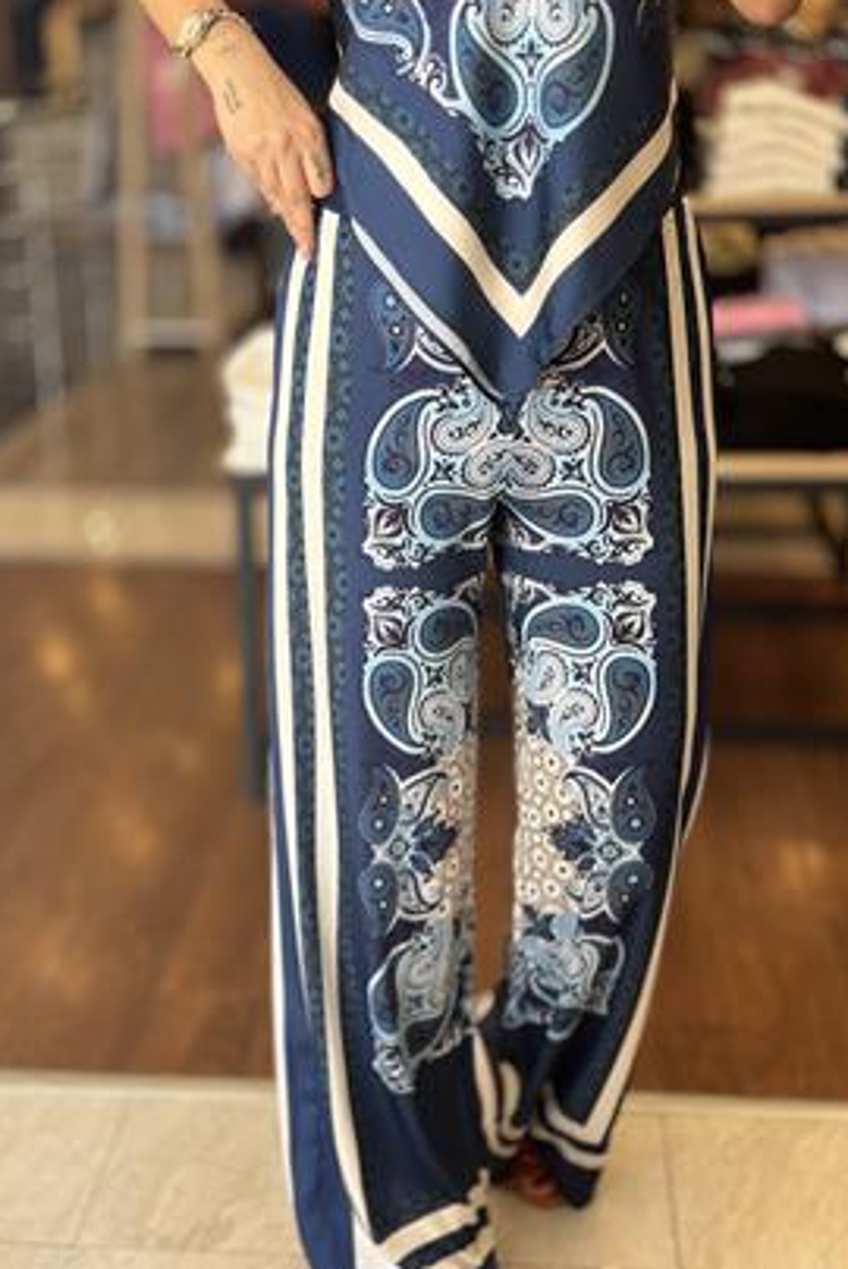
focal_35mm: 51
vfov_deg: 38.9
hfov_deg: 26.5
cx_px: 371
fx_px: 1799
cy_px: 633
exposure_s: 1/195
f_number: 1.78
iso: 80
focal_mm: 6.86
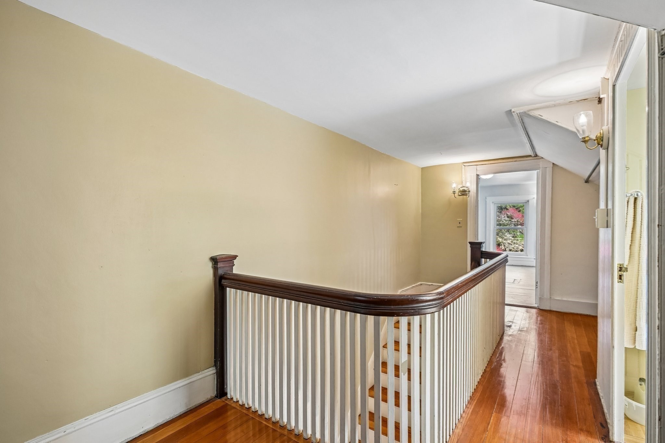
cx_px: 332
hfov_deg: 93.3
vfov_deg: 70.4
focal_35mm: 17
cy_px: 222
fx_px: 314
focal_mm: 17
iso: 400
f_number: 8
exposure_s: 1/10
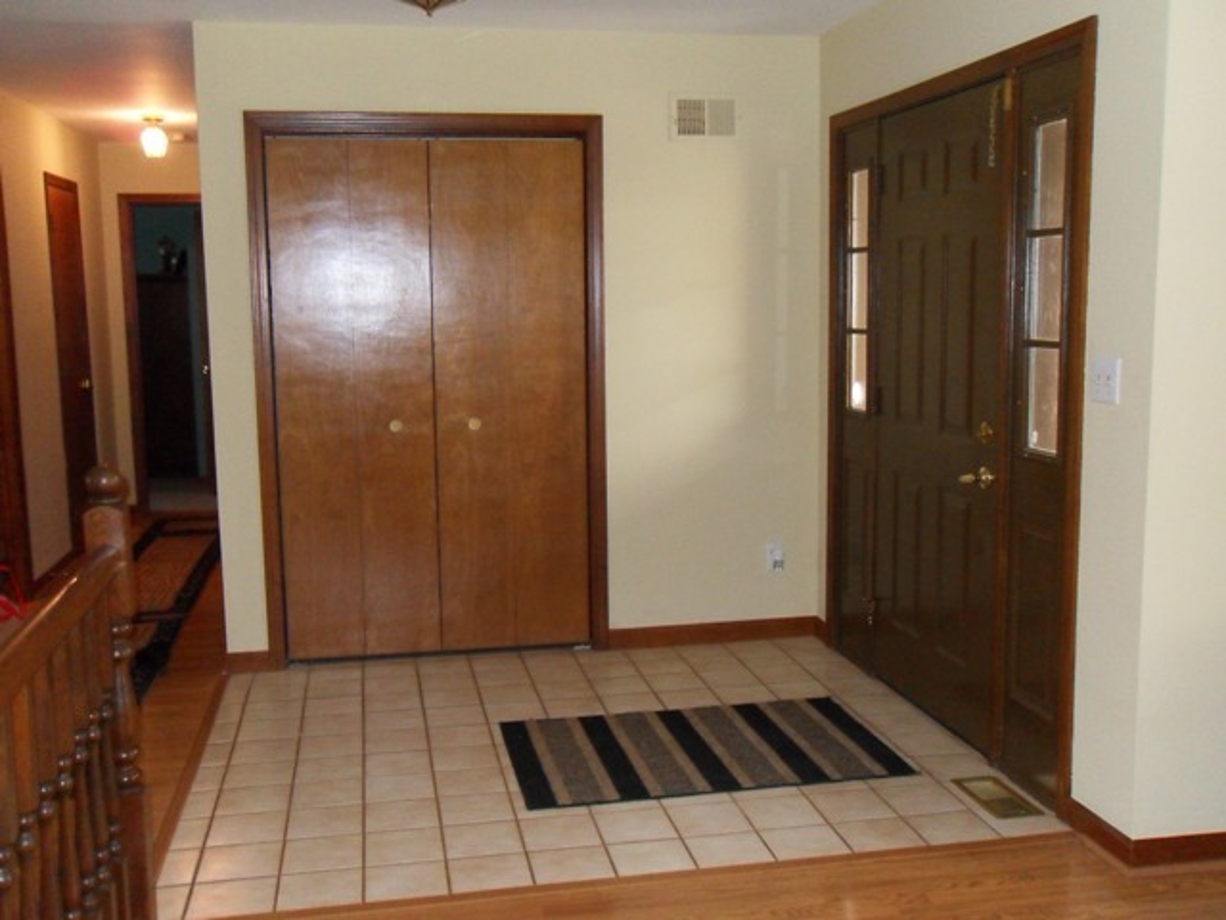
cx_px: 613
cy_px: 460
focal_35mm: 35
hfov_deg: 52.6
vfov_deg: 40.7
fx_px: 1240
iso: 400
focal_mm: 6.3
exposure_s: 1/45
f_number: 3.5
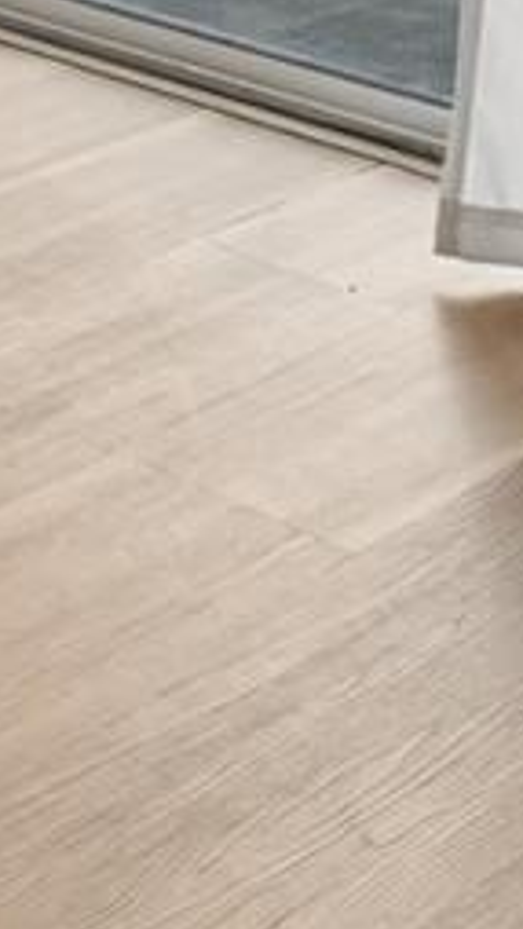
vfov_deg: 17.0
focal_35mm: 99
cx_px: -1090
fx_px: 2439
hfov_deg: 9.4
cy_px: -830
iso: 100
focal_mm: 10
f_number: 7.1
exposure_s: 1/15
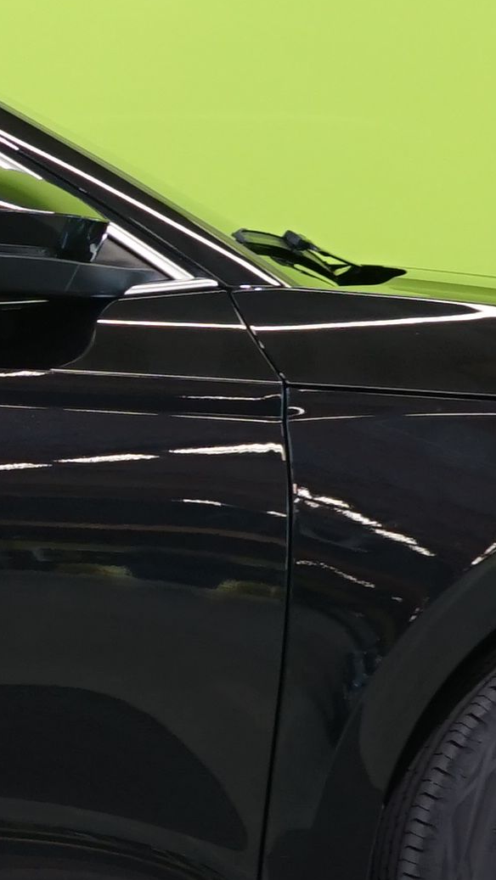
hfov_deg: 5.7
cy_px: 415
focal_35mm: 206
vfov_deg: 10.5
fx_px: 4812
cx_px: -759
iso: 500
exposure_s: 1/30
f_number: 6.3
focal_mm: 34
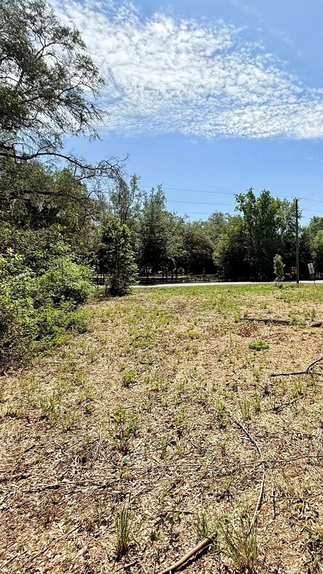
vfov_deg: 81.2
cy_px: 275
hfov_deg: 47.5
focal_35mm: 22
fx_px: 335
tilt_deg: -0.9
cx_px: 275
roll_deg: +0.6
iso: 50
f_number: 2.2
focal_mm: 2.22
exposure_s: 1/2410
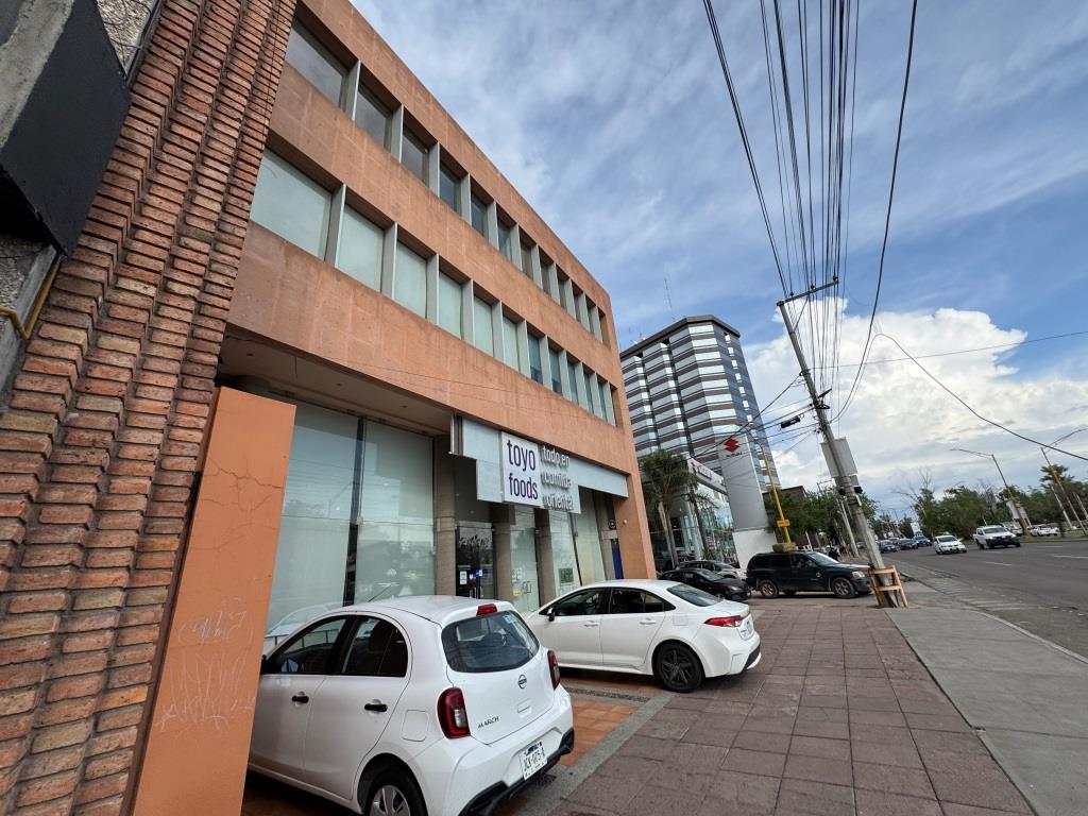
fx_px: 440
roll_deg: +8.5
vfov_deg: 85.7
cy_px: 408
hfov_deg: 102.1
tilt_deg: +21.8
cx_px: 544
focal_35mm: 14
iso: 50
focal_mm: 2.22
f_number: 2.2
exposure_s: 1/1637
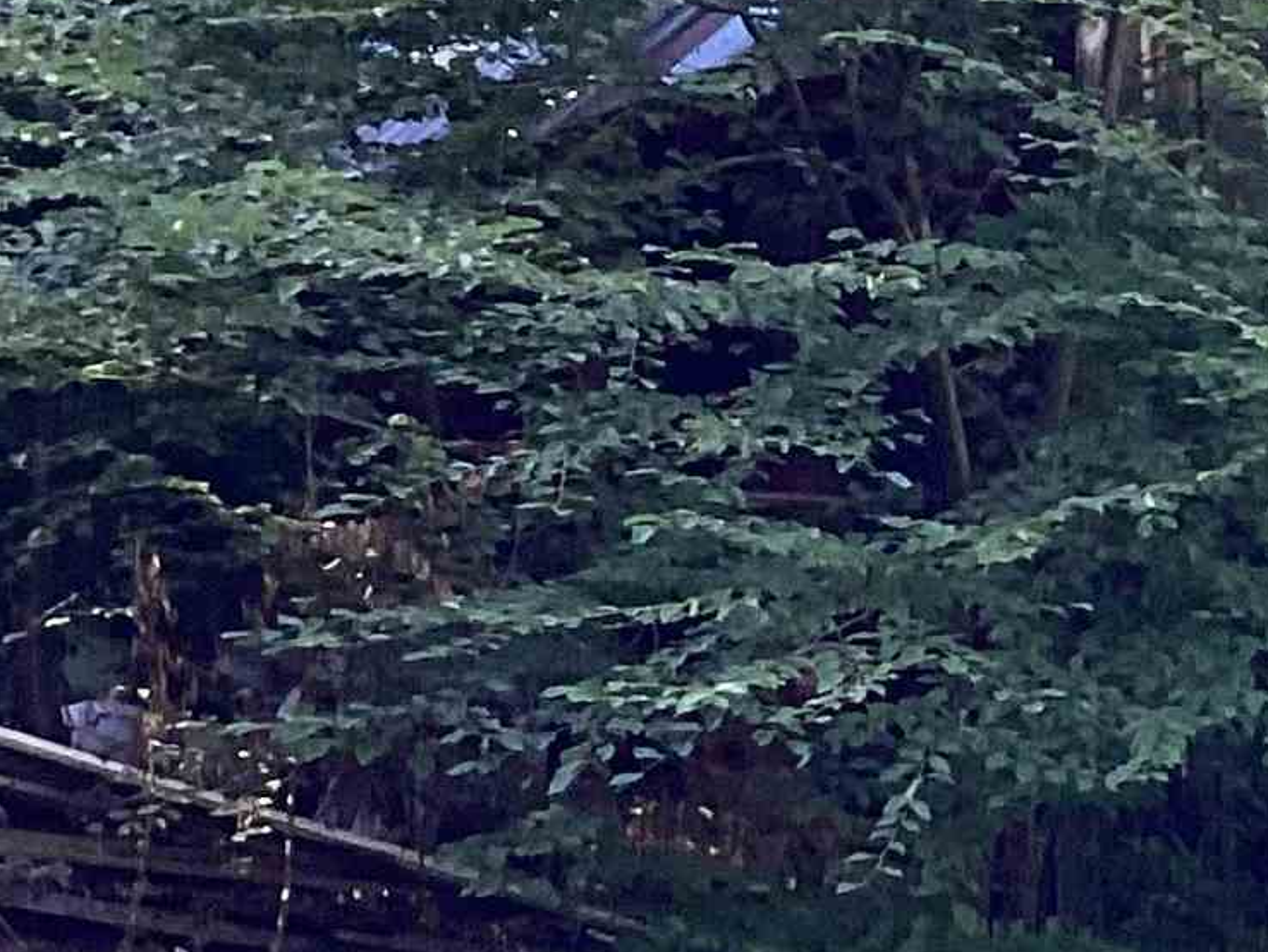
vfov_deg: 11.5
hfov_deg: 14.2
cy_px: 306
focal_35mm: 129
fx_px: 4727
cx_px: 1966
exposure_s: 1/120
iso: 80
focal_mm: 3.3
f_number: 2.4
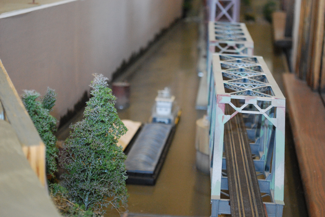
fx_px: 746
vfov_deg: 16.6
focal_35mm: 82
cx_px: 162
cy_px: 108
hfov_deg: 24.6
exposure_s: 1/100
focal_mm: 55
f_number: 5.6
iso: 1600
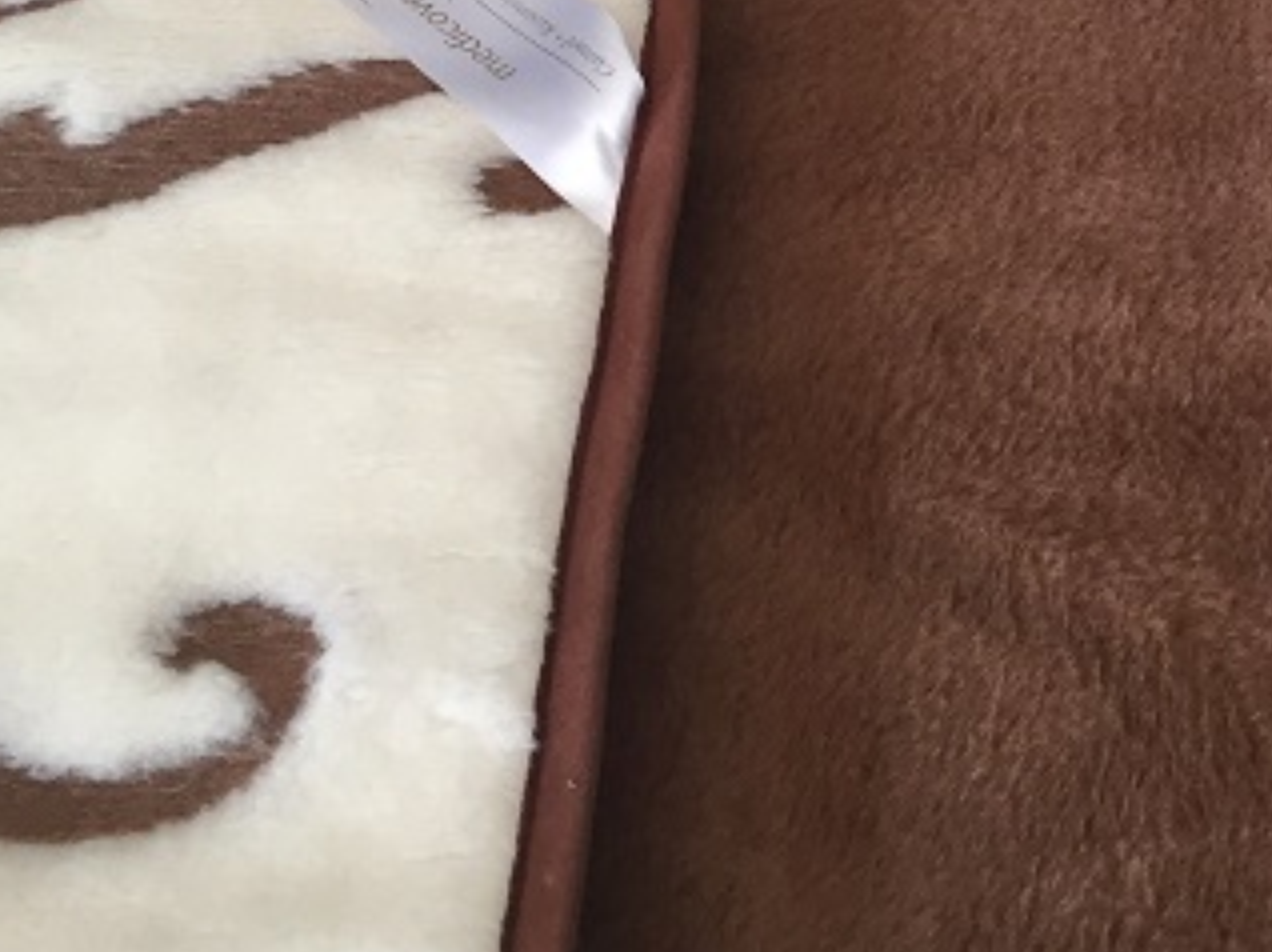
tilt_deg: -38.7
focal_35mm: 73
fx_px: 2680
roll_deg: -3.5
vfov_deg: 19.2
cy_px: -116
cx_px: 1172
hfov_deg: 25.8
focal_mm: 4.15
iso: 50
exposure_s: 1/33
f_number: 2.2
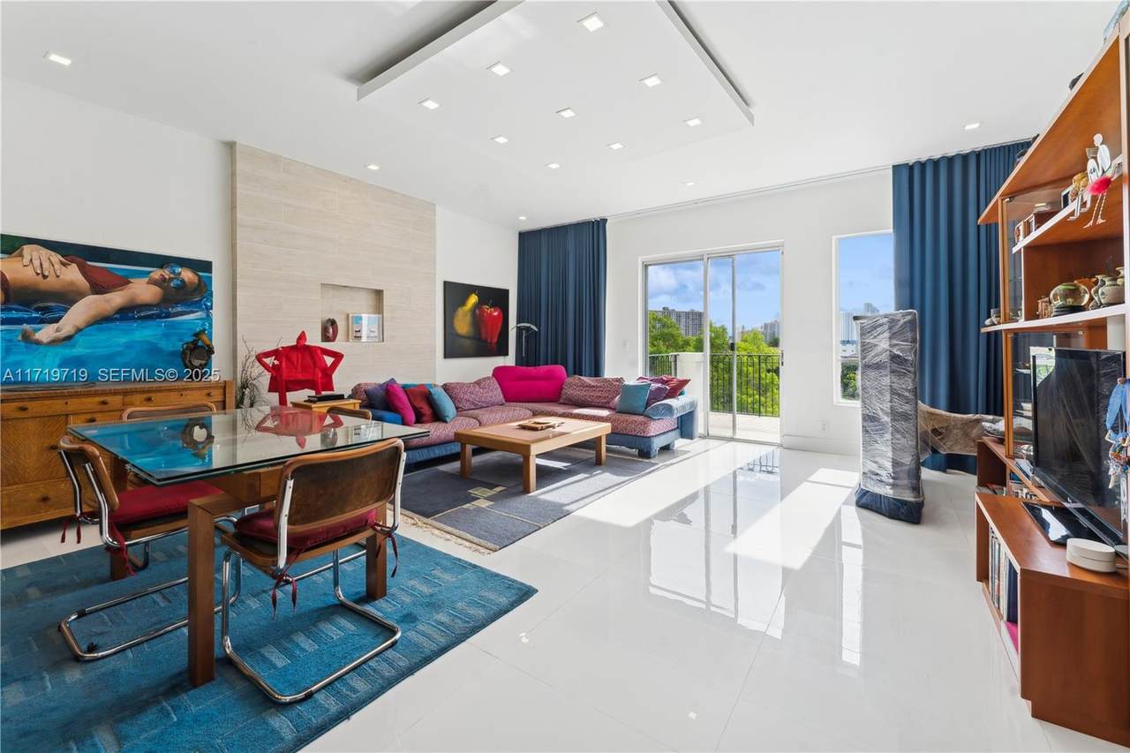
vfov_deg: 81.2
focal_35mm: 14
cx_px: 565
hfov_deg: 104.3
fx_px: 439
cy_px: 376
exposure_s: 1/40
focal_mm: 14
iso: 200
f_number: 10
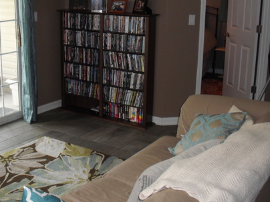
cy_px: 96
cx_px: 98
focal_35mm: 57
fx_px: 445
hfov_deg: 33.6
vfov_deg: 25.7
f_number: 3.1
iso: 200
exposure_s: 1/60
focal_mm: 6.3
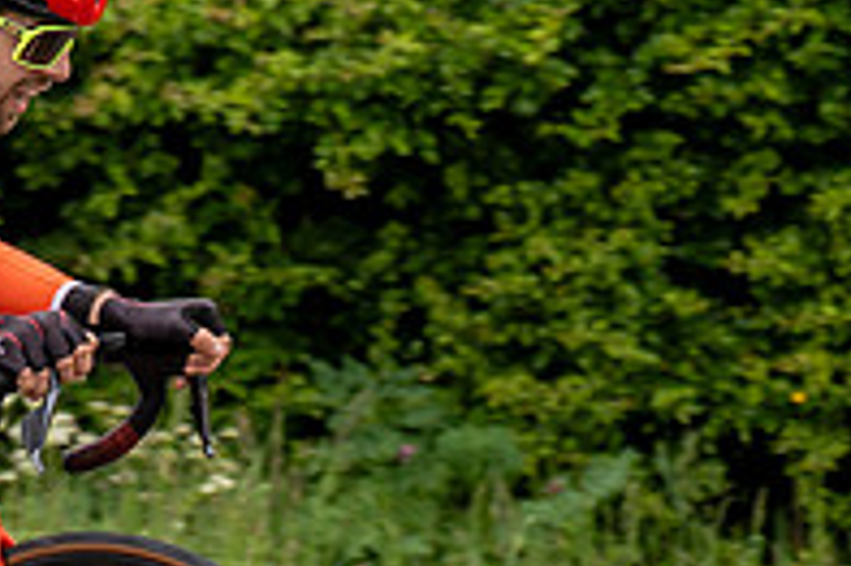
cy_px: -64
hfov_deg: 4.9
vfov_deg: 3.3
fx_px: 9873
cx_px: 232
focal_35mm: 418
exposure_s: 1/1250
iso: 125
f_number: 3.2
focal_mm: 70
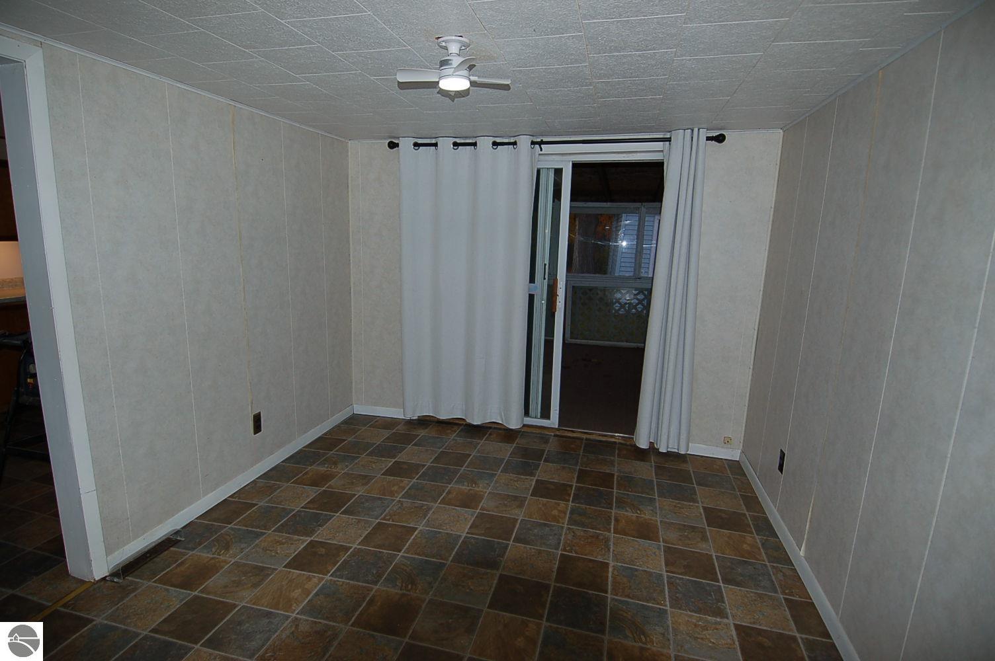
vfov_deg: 67.3
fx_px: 497
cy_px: 330
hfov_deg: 90.1
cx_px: 498
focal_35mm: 18
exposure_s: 1/250
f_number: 4
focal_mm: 12
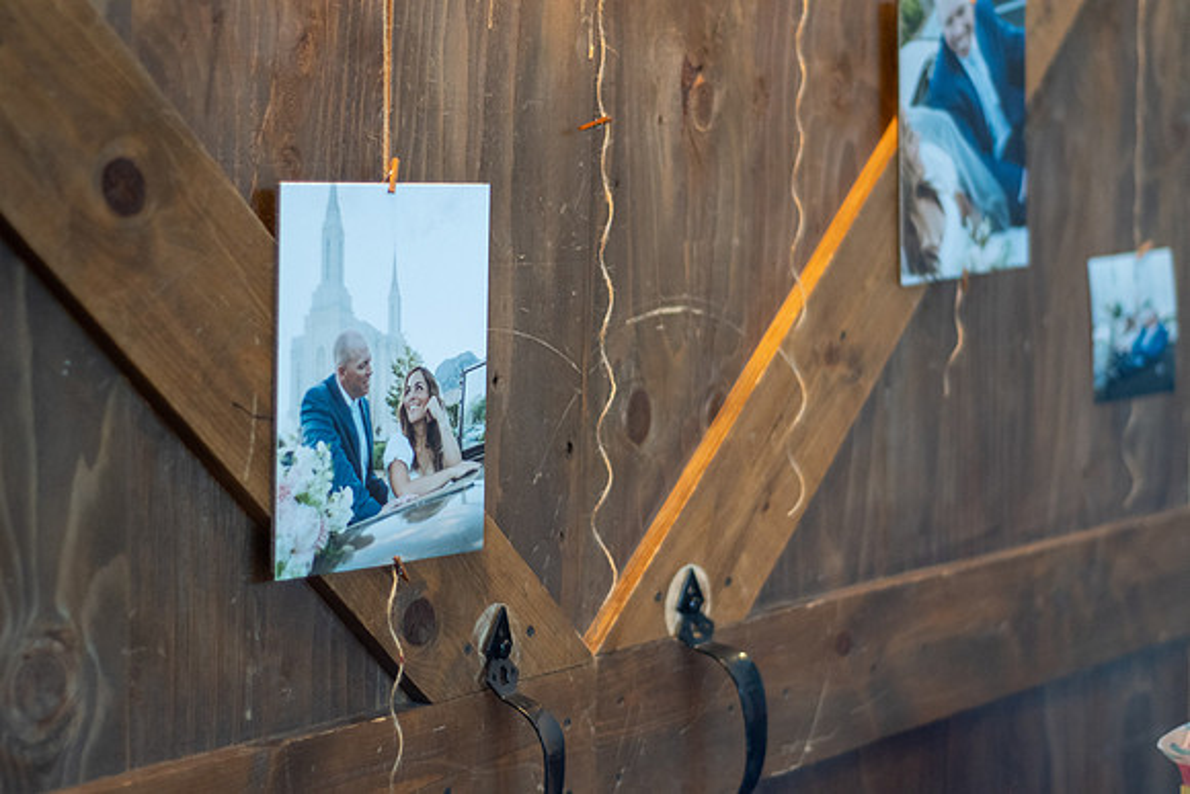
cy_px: 397
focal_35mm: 75
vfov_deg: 18.2
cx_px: 595
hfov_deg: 27.0
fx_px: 2480
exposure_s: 1/80
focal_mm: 50
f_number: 1.8
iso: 900
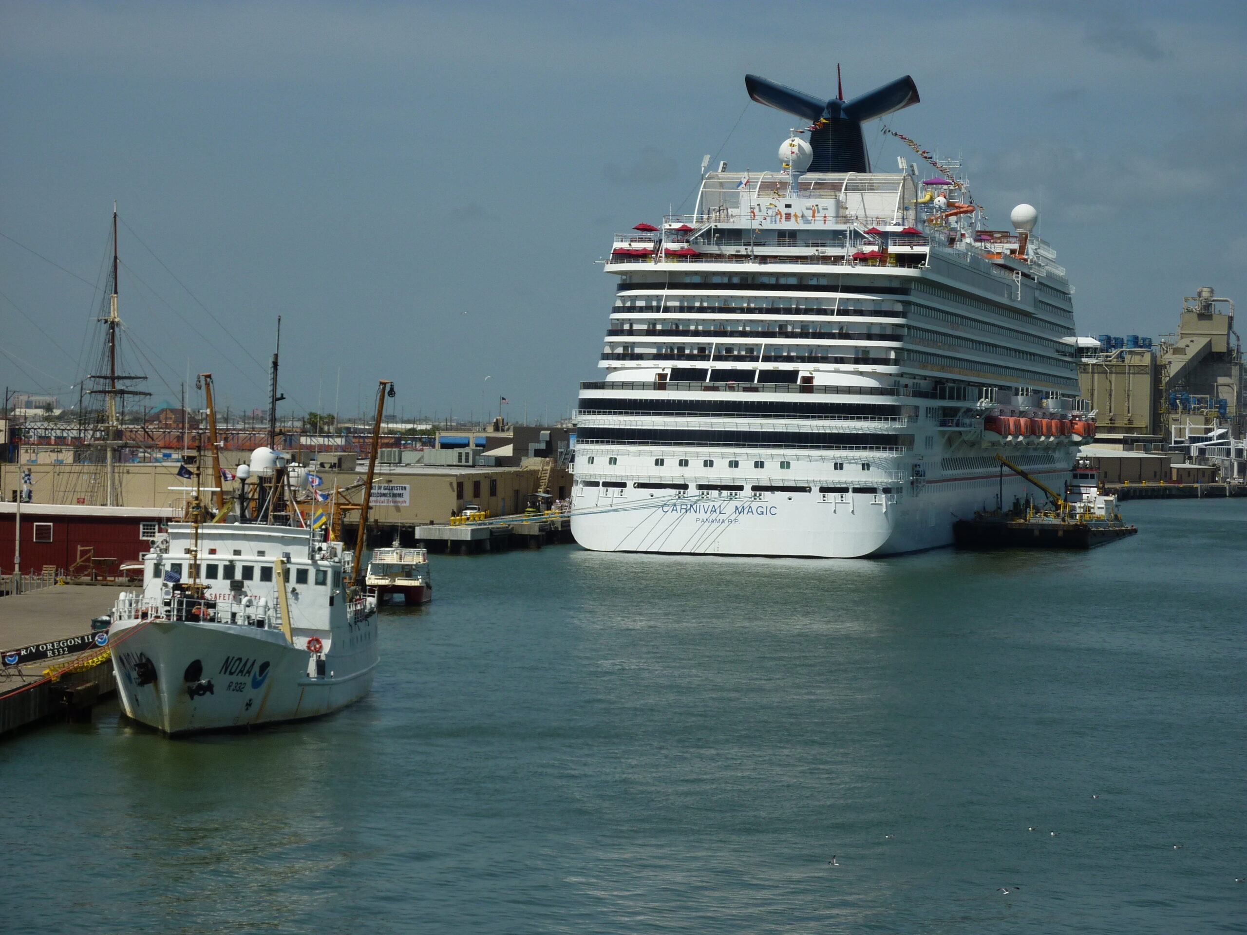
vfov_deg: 12.5
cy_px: 468
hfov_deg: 16.6
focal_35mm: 119
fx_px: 4287
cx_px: 624
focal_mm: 19.5
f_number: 5.6
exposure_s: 1/1000
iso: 80
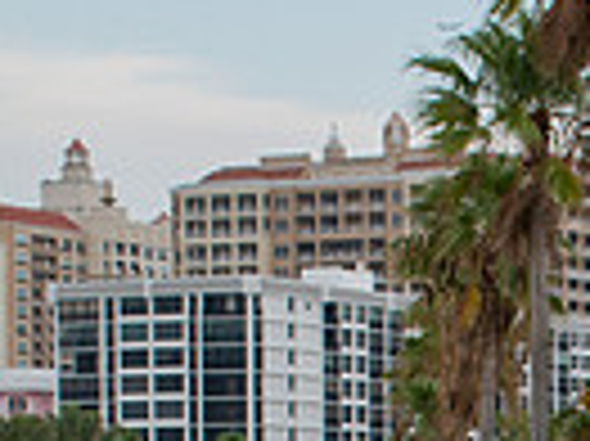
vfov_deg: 8.3
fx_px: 2946
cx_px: 761
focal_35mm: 173
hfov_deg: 11.2
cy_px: 740
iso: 400
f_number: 8
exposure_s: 1/250
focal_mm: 27
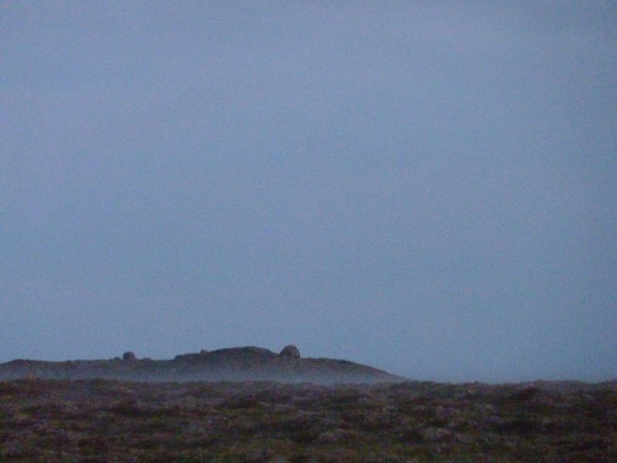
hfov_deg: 7.6
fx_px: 4634
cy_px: 232
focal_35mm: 260
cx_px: 308
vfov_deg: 5.7
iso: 1000
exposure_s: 1/60
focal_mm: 42.6
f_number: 4.7
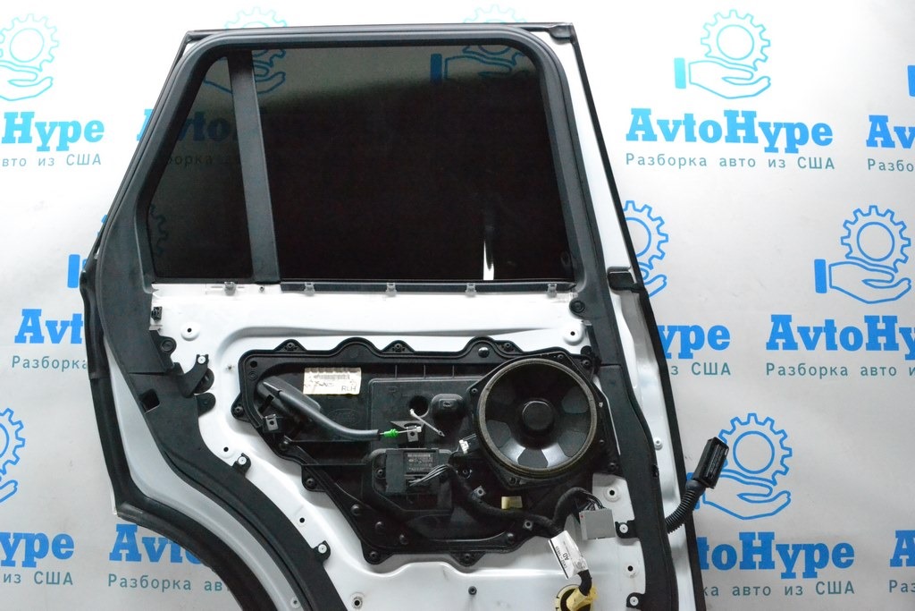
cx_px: 458
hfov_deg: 67.4
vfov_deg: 47.9
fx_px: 686
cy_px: 306
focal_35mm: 27
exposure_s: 1/125
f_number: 10
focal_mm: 18
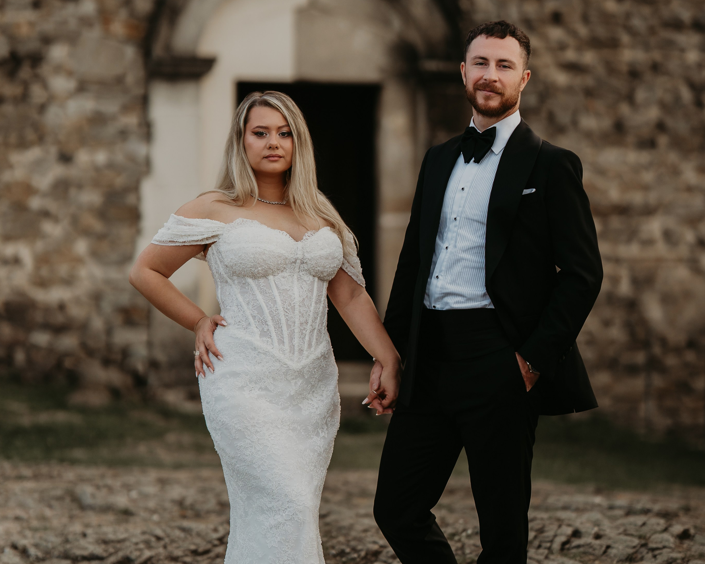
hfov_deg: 16.0
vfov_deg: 12.8
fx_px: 2504
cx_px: 352
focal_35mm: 120
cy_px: 221
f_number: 1.4
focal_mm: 85
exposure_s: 1/3200
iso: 320
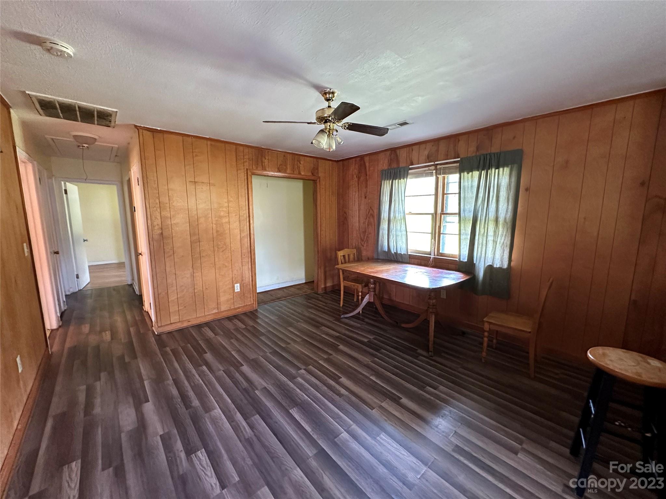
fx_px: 269
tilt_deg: -8.2
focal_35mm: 14
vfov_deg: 85.7
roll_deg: +0.1
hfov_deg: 102.1
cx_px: 333
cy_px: 250
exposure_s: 1/60
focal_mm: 2.22
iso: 640
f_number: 2.2
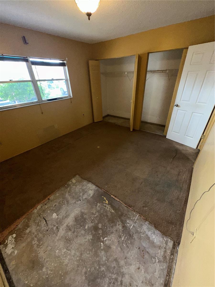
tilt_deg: -30.3
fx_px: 116
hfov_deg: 85.7
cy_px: 144
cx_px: 108
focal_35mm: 14
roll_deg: +1.5
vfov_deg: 102.1
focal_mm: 2.22
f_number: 2.2
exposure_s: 1/60
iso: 160
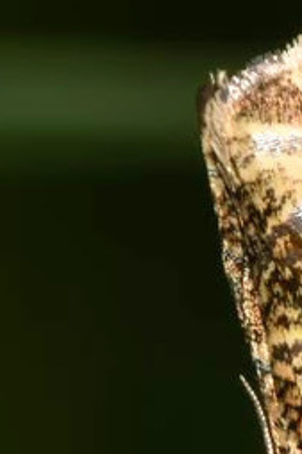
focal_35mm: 396
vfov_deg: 5.2
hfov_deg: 3.5
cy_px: 259
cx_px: 363
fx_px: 4993
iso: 100
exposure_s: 1/60
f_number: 32
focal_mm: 105
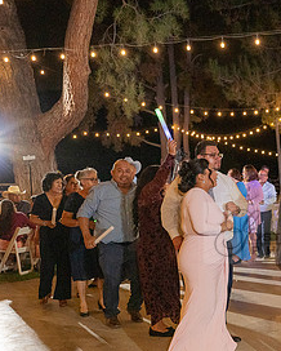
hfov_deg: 23.0
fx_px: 644
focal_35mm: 62
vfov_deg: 30.3
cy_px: 233
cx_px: 316
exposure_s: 1/250
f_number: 4
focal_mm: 31
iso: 3200
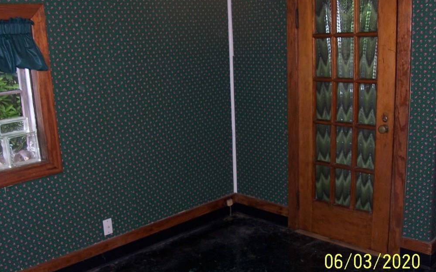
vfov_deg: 33.6
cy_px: 141
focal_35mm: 38
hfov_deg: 51.5
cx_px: 220
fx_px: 452
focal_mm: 6
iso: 80
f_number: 2.8
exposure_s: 1/60
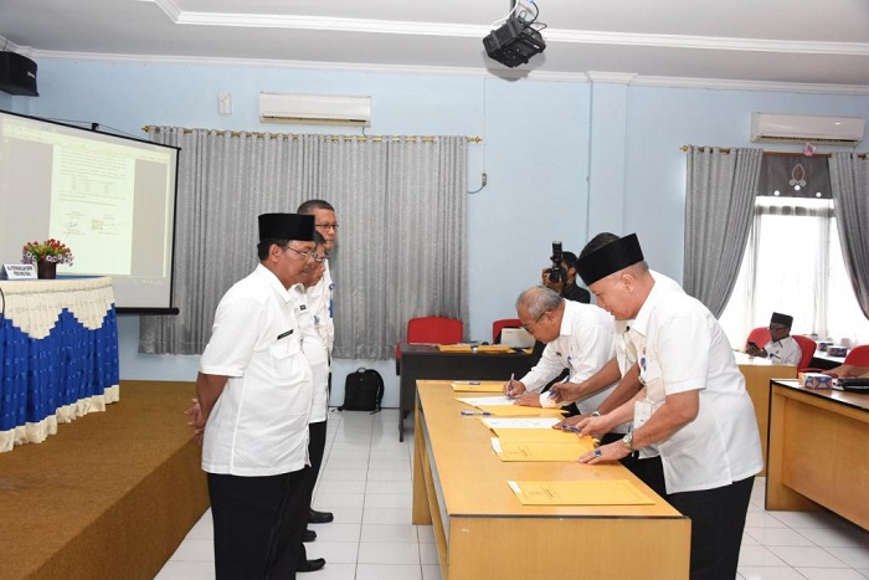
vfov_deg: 38.9
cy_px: 290
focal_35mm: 34
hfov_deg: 55.8
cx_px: 434
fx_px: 821
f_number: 8
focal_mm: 34
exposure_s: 1/200
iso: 2500
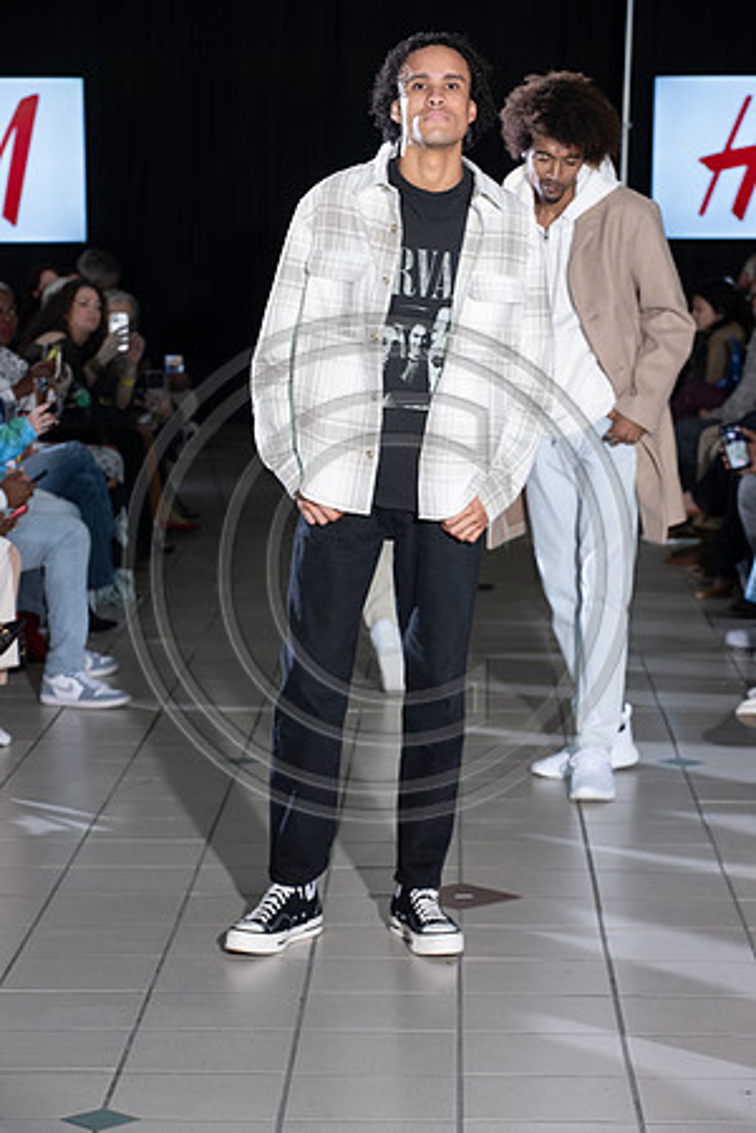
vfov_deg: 19.5
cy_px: 566
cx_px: 378
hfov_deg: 13.0
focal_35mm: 105
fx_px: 3307
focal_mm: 105
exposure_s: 1/125
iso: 1250
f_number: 7.1
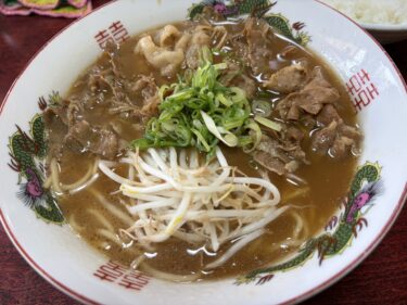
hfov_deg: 67.3
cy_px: 152
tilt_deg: -58.7
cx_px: 204
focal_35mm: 26
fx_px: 306
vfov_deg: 53.0
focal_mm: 5.96
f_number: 1.6
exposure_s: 1/120
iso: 64
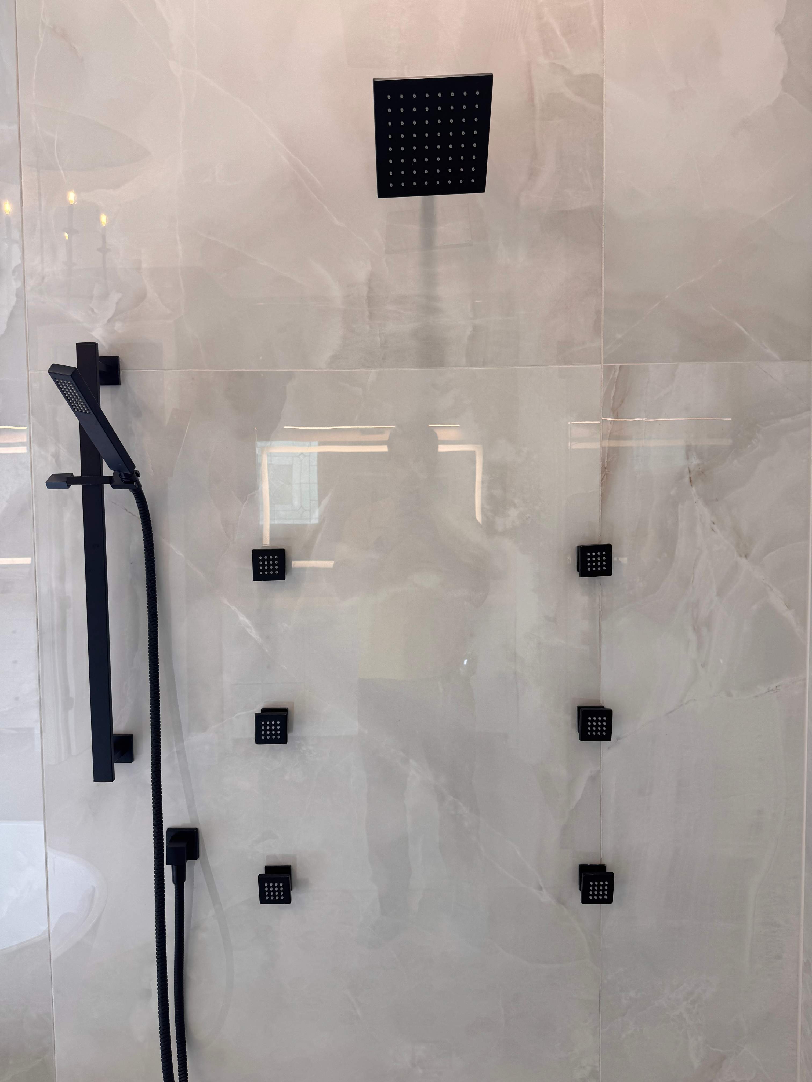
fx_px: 751
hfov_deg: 56.8
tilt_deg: -4.1
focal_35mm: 24
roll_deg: +0.9
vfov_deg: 71.6
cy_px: 541
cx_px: 406
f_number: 1.78
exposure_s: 1/120
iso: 80
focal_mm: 6.76
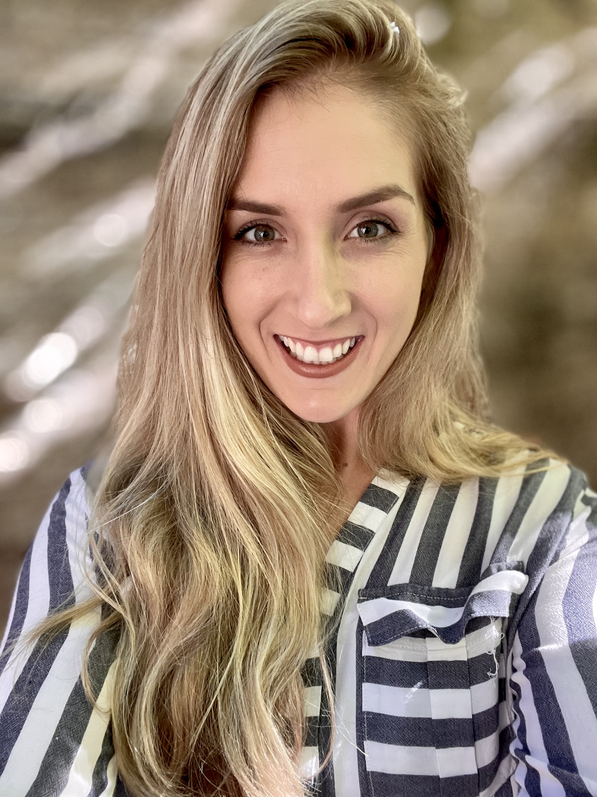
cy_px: 398
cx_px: 298
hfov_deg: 46.8
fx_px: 690
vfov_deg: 60.0
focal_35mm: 30
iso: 320
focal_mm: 2.71
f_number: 2.2
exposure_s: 1/60
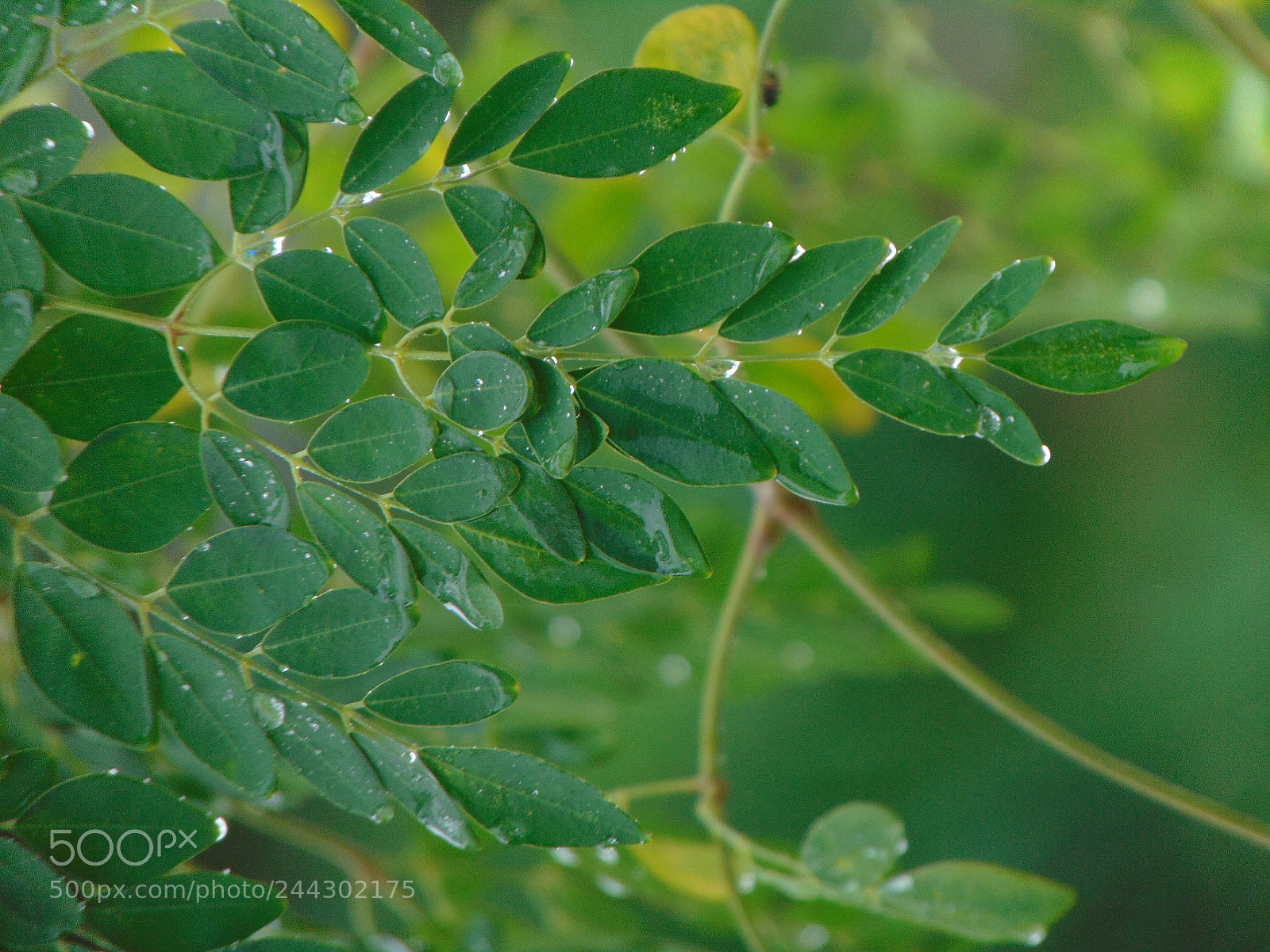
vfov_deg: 2.1
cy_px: 476
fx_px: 26195
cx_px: 635
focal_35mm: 714
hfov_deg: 2.8
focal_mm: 128
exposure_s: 1/125
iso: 80
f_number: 5.1
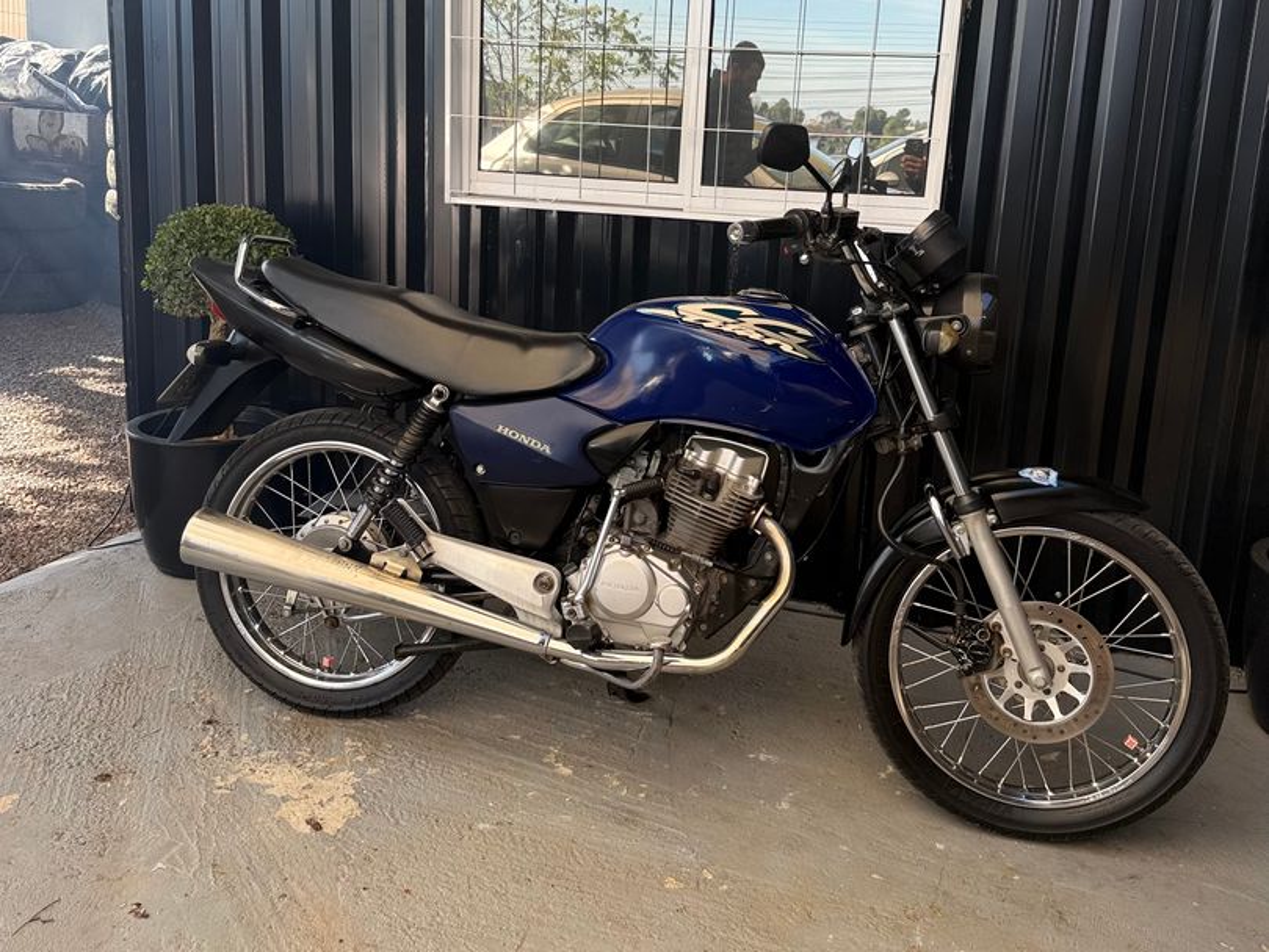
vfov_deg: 56.8
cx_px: 634
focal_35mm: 24
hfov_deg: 71.6
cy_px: 476
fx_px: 880
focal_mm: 6.76
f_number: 1.78
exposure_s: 1/344
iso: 80
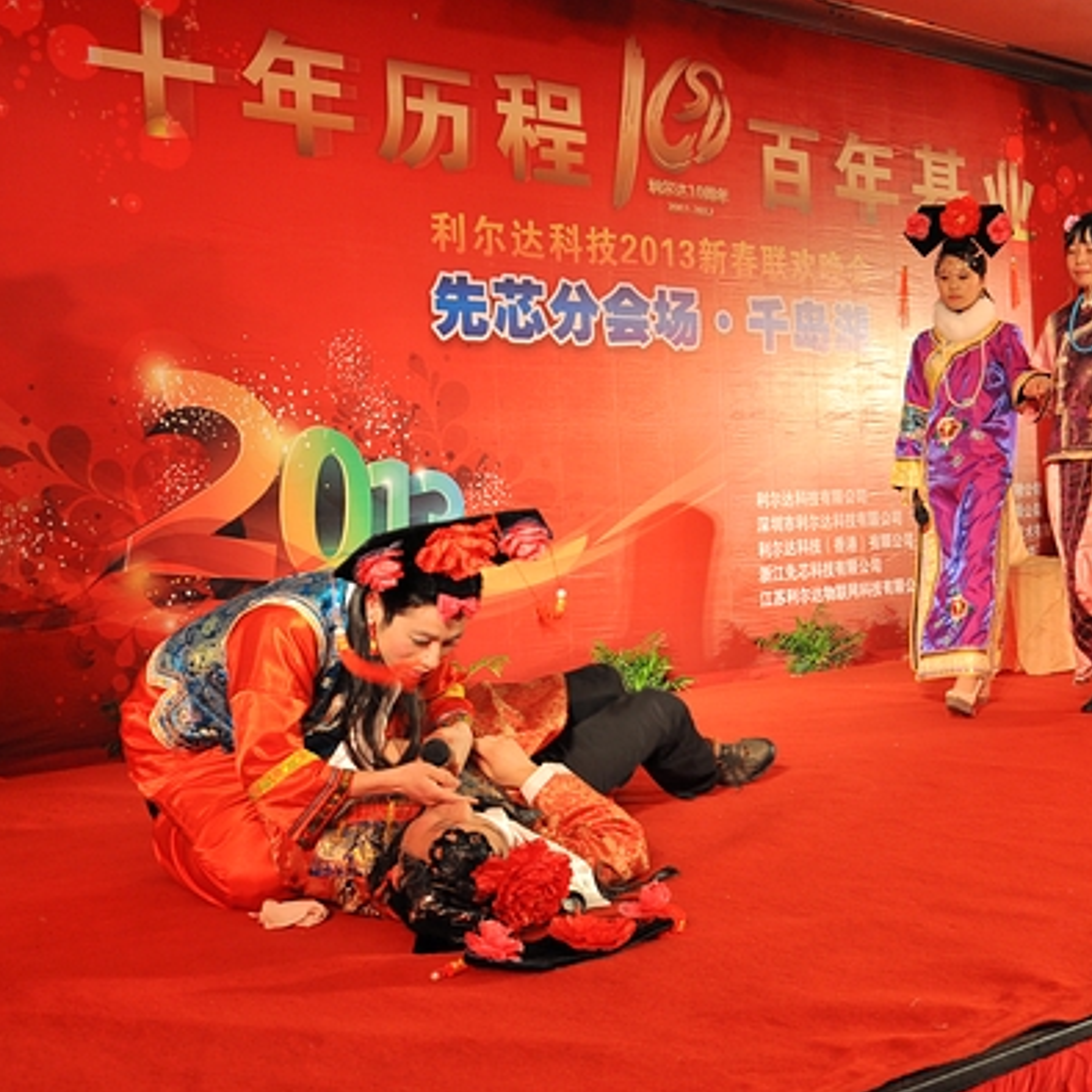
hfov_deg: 40.8
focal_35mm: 41
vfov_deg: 41.3
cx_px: 713
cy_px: 550
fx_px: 1451
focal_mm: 21
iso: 320
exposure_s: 1/50
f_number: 5.6
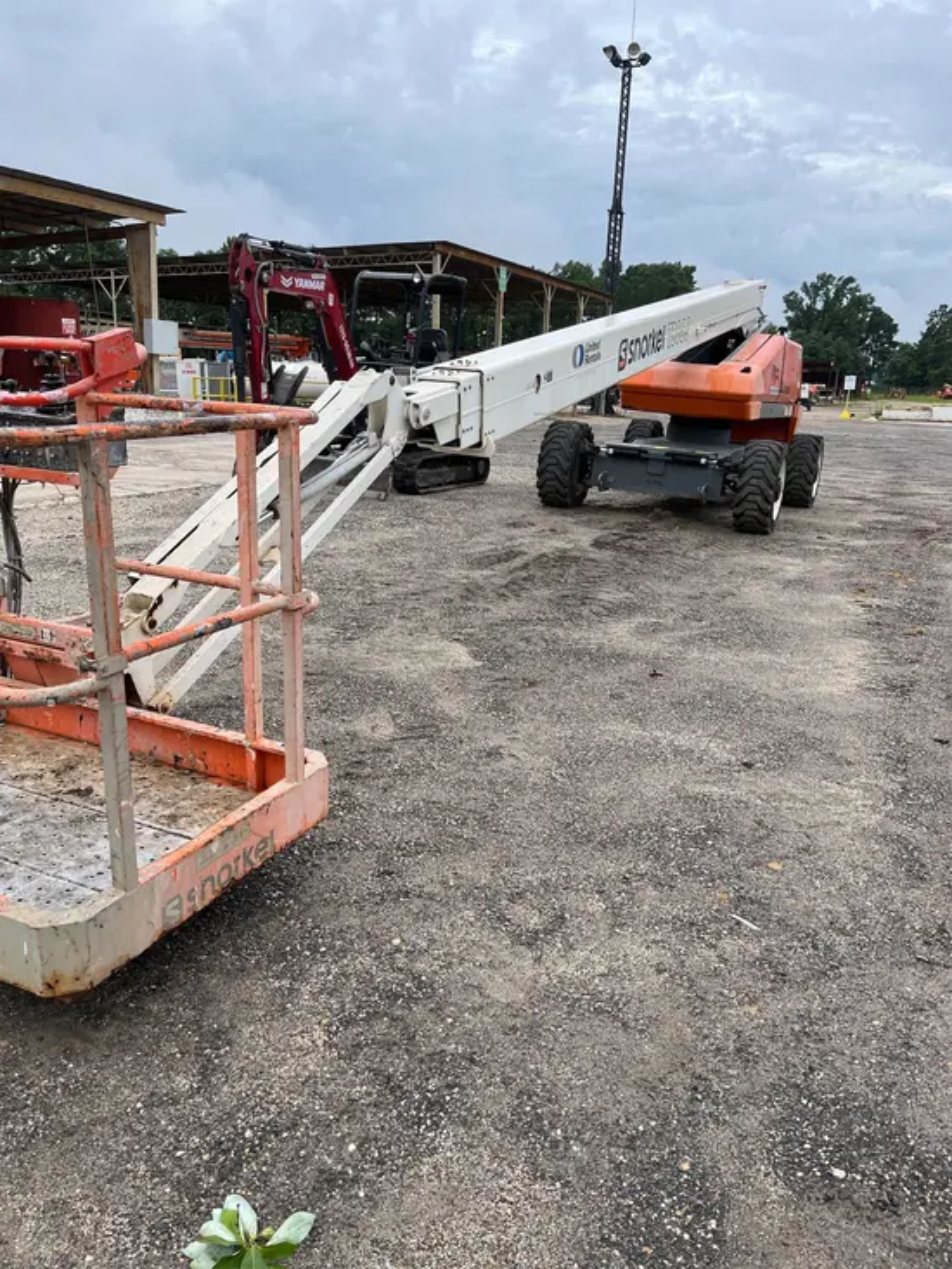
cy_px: 634
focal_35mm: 26
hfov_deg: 53.1
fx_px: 953
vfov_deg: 67.3
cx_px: 476
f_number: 1.6
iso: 50
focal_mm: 5.1
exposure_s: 1/821
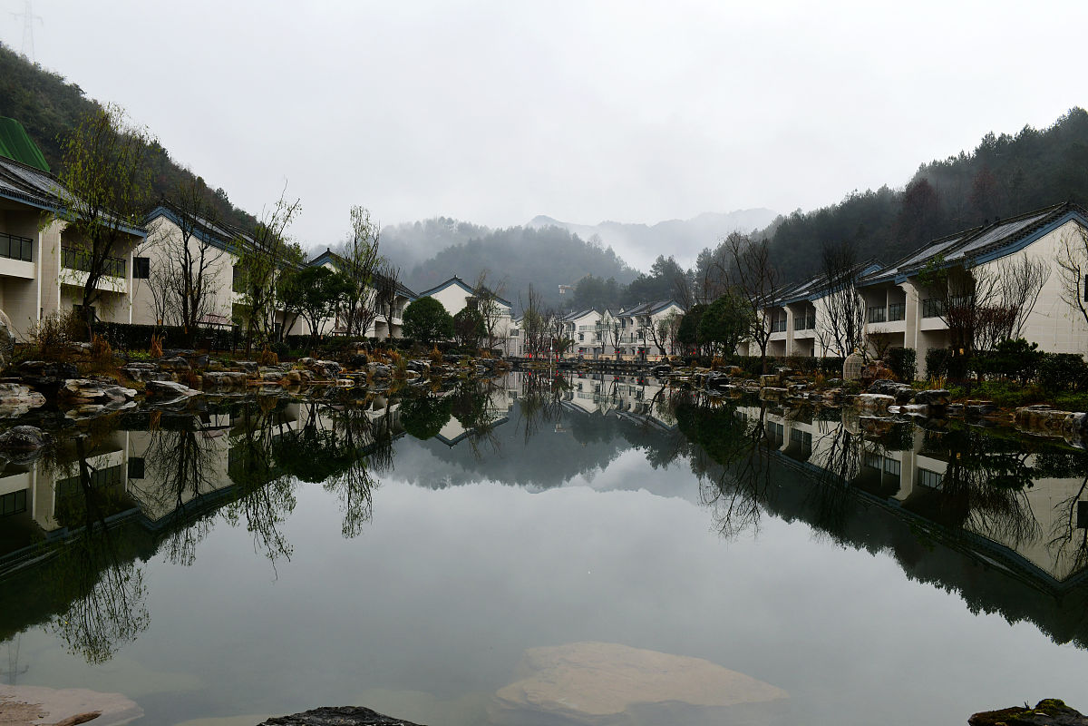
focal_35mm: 35
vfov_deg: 37.9
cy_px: 363
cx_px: 544
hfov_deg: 54.4
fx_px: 1058
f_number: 8
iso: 500
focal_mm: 35
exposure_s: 1/160
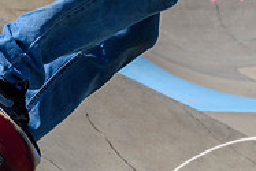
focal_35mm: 382
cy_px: 84
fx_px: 2718
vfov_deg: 3.6
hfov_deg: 5.4
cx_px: 97
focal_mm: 82
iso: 200
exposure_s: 1/1000
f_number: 8
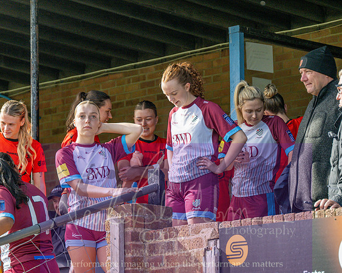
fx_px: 1721
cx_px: 171
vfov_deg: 9.1
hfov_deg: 11.3
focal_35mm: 170
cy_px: 136
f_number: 4
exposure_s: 1/1600
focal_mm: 101
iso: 400
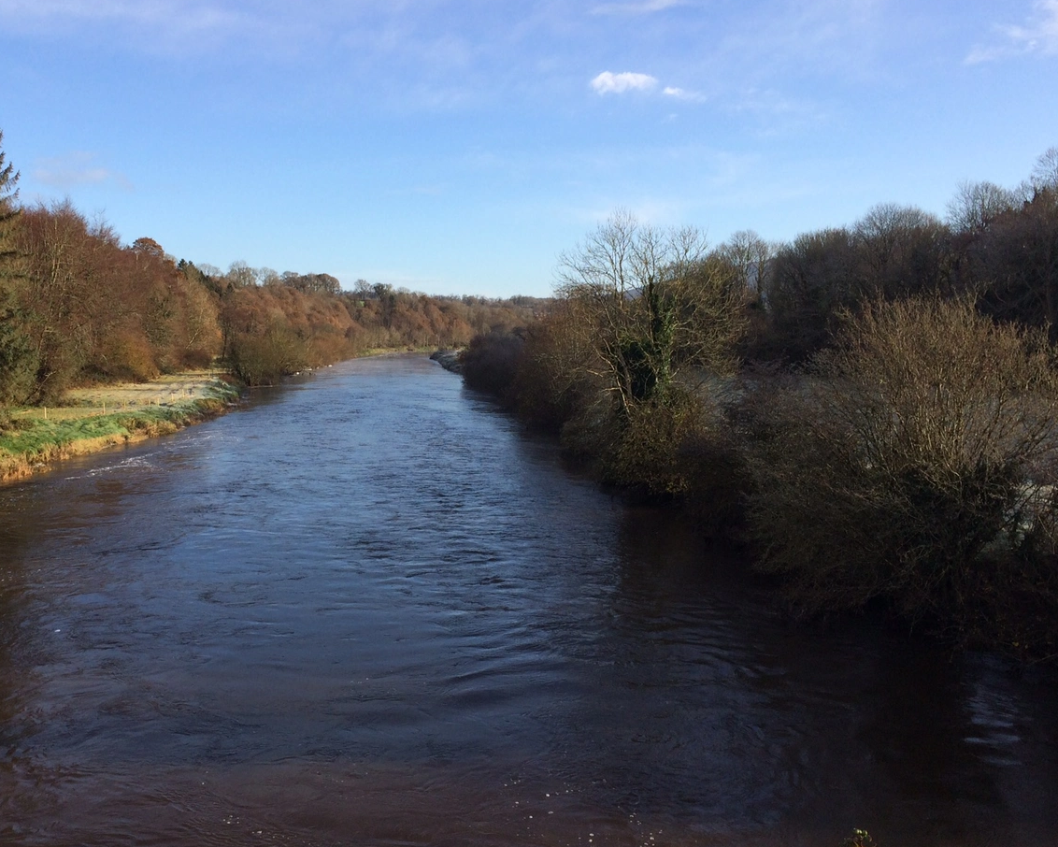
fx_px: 1127
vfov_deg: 41.2
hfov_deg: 49.9
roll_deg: -1.0
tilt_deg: -5.0
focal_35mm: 36
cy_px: 446
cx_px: 414
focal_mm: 4.15
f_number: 2.2
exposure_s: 1/1368
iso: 32
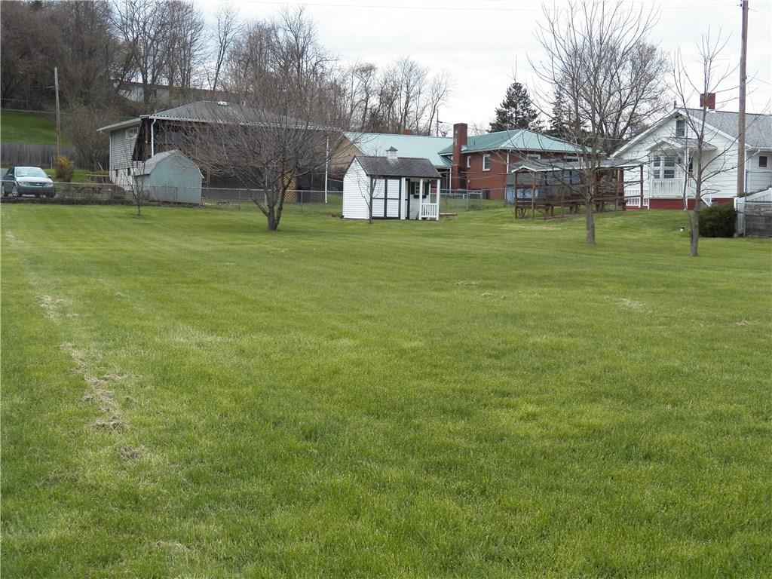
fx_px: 981
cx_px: 386
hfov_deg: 42.9
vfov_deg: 32.9
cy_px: 290
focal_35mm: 44
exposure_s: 1/500
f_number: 4
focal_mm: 7.9
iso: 125
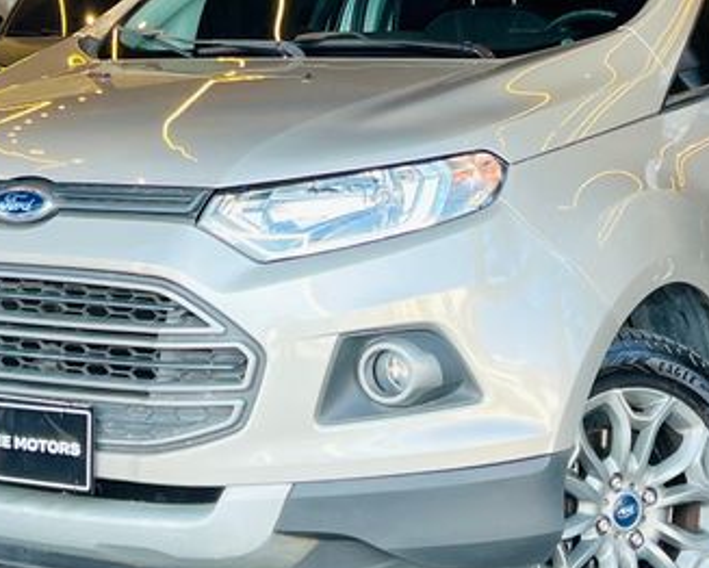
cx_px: 482
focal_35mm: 74
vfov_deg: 19.8
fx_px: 1554
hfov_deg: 25.5
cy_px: -54
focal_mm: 5.7
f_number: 1.5
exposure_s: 1/120
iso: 50
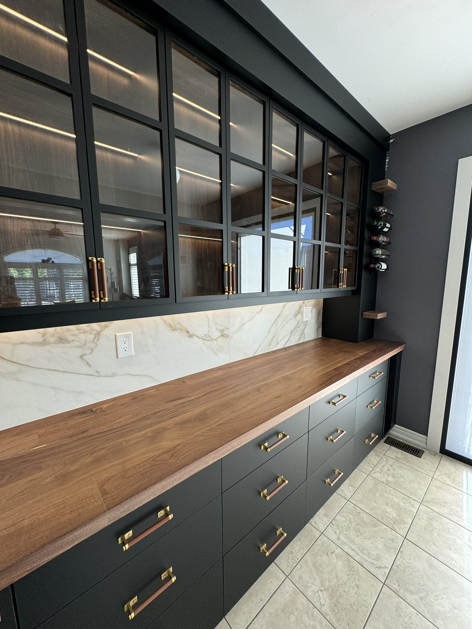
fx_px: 255
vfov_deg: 102.1
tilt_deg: -8.4
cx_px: 236
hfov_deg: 85.7
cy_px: 314
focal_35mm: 14
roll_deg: +0.2
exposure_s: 1/114
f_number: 2.2
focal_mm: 2.22
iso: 100
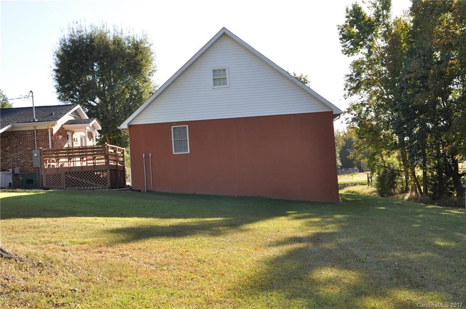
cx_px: 233
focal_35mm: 45
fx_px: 581
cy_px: 154
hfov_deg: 43.7
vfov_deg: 29.8
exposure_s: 1/200
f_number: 9
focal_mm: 30
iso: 200
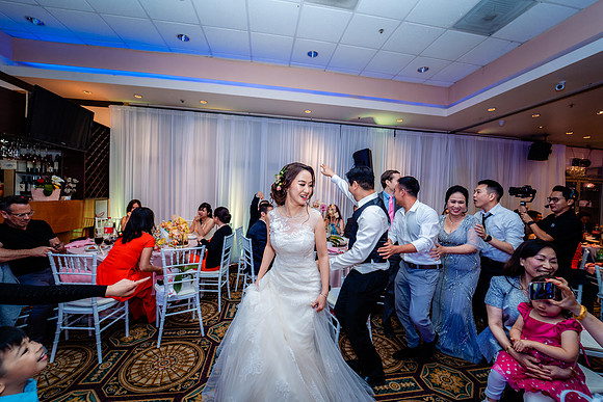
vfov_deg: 81.2
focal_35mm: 14
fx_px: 235
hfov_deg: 104.2
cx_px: 302
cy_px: 201
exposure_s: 1/200
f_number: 4.5
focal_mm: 14
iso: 1250
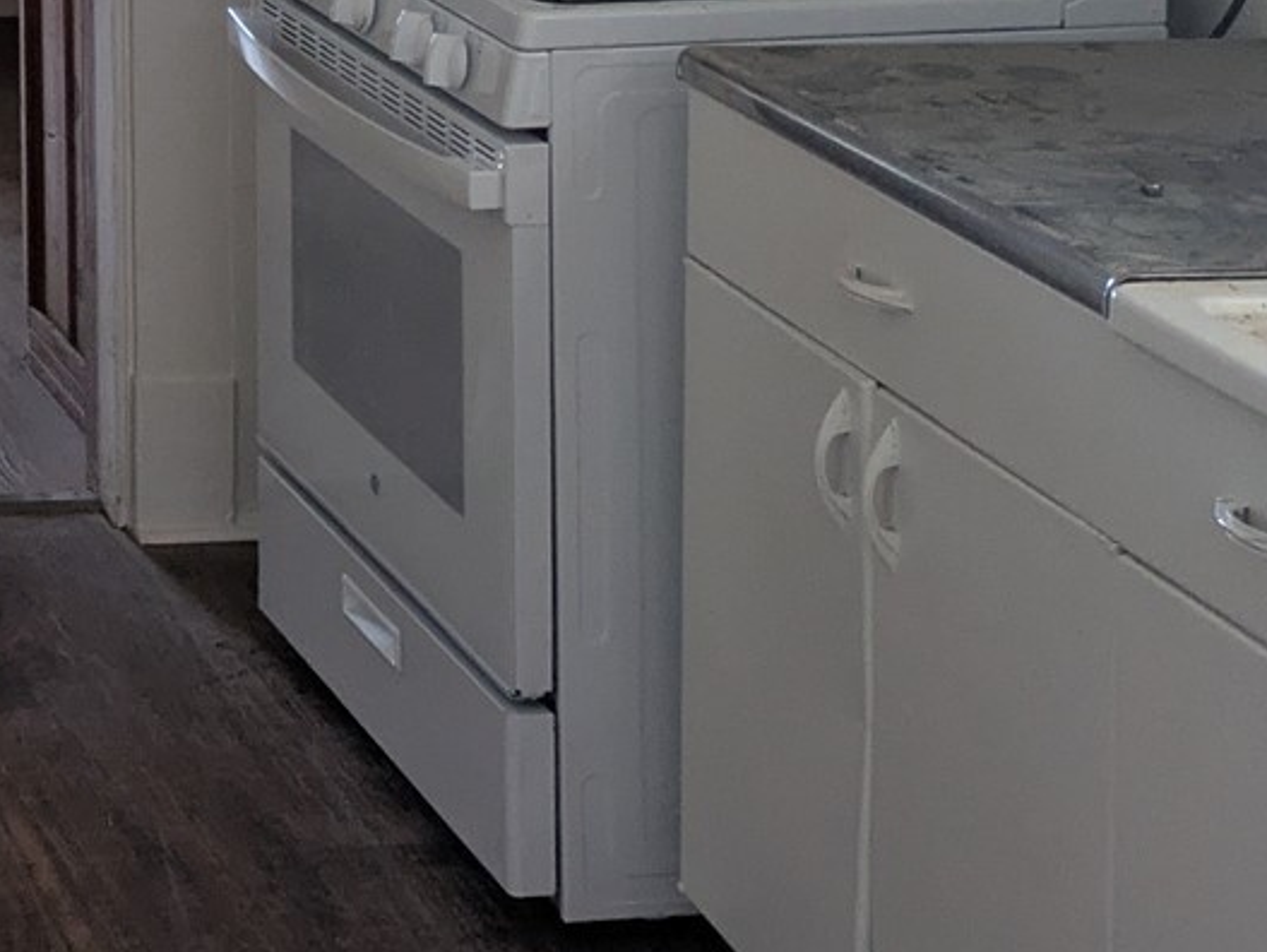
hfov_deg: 17.9
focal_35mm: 97
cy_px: -620
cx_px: -678
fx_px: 3553
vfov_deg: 14.0
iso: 170
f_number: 1.89
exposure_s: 1/40
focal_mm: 5.43
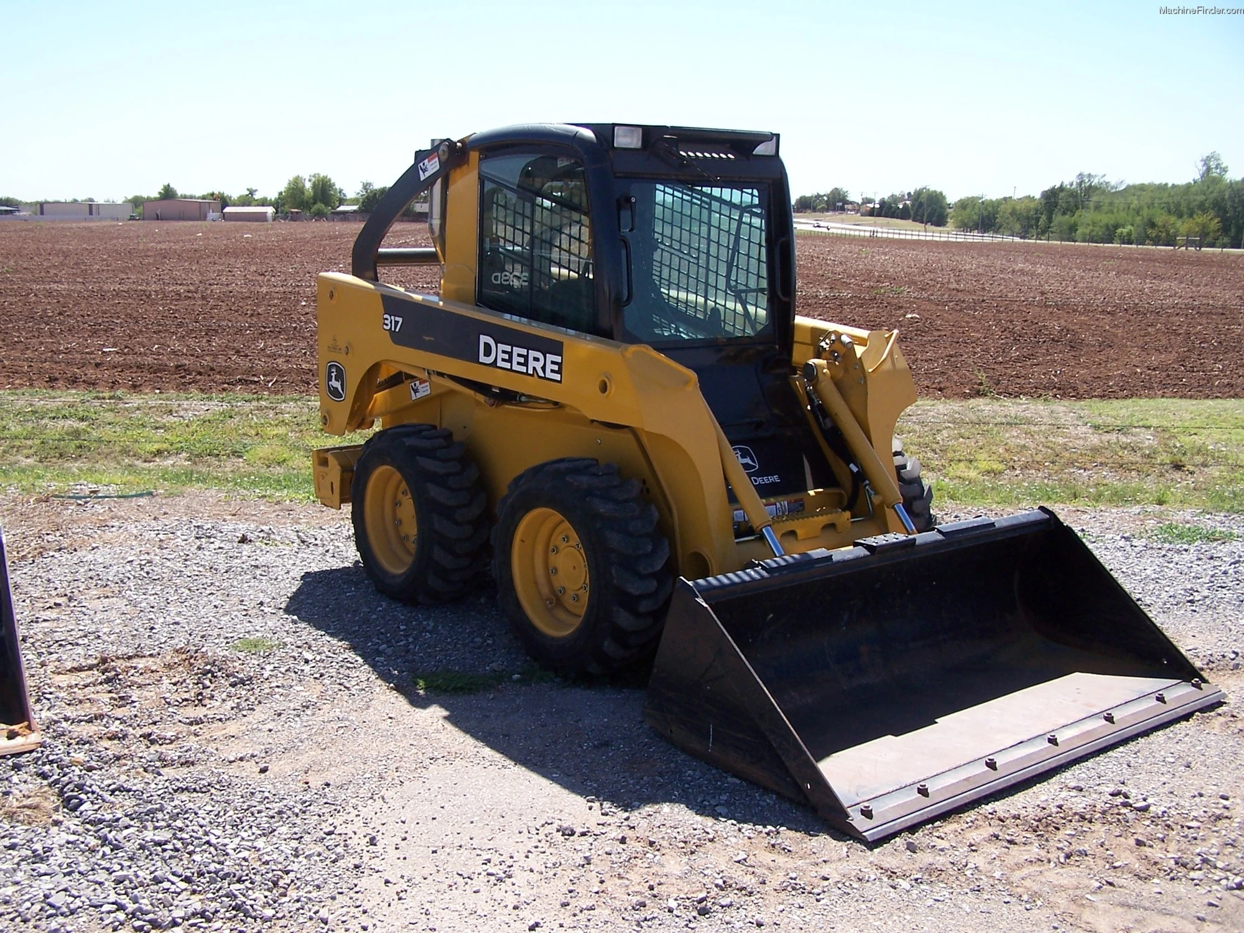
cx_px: 622
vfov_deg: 37.7
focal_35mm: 38
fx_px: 1366
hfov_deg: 49.0
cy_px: 466
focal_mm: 6.3
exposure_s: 1/500
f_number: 4
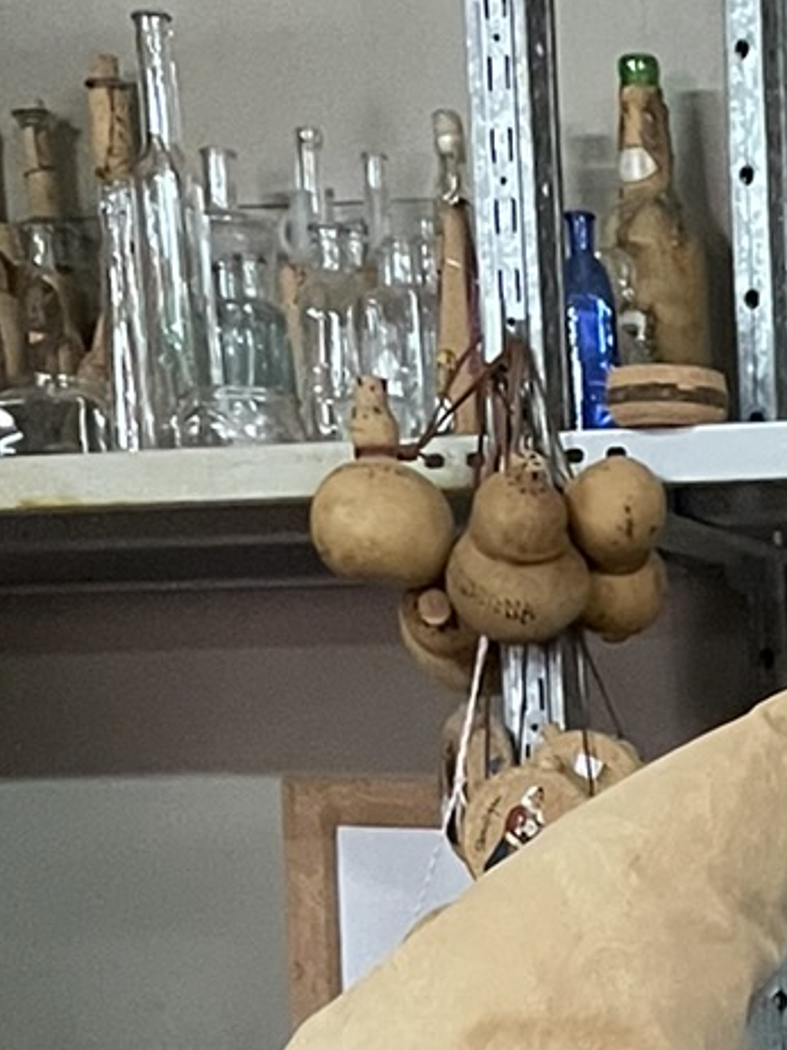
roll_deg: +1.2
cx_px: 1286
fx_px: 3488
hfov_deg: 12.1
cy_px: 2175
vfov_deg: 14.1
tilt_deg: -15.1
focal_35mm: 115
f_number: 1.6
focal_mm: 4.2
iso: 500
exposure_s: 1/50
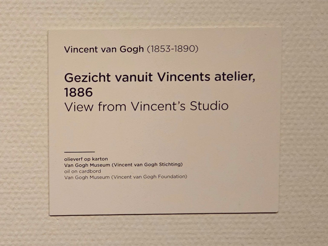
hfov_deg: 73.9
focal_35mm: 23
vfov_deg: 58.9
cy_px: 123
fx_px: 218
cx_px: 164
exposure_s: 1/120
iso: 1600
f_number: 1.8
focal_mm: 5.4
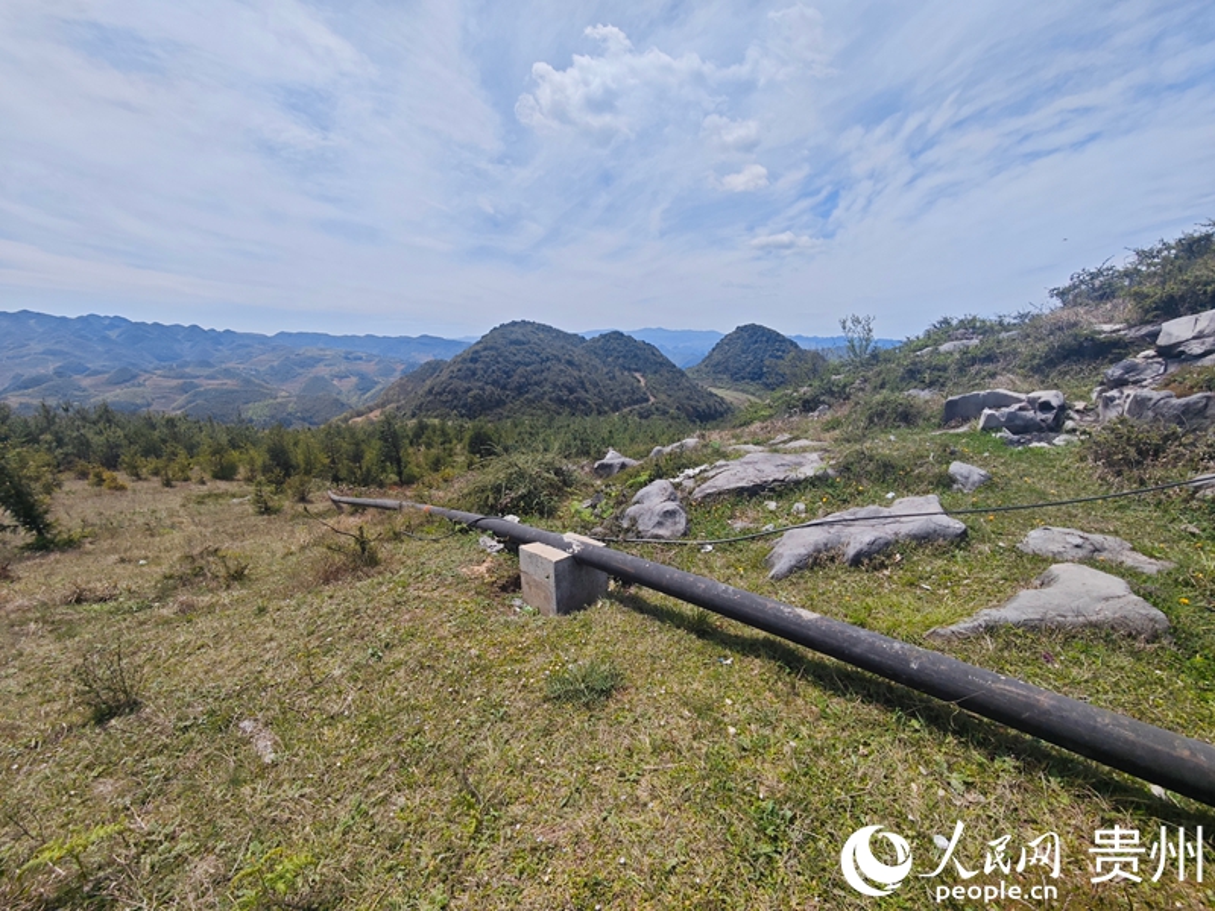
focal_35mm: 14
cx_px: 608
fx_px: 491
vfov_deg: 85.7
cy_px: 456
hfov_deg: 102.1
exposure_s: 1/1320
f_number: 2.2
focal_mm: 2.16
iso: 50
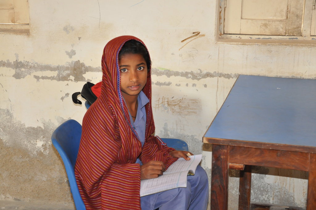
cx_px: 158
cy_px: 105
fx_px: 657
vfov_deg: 18.1
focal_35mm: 75
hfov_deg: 27.0
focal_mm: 50
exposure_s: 1/60
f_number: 5
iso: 800
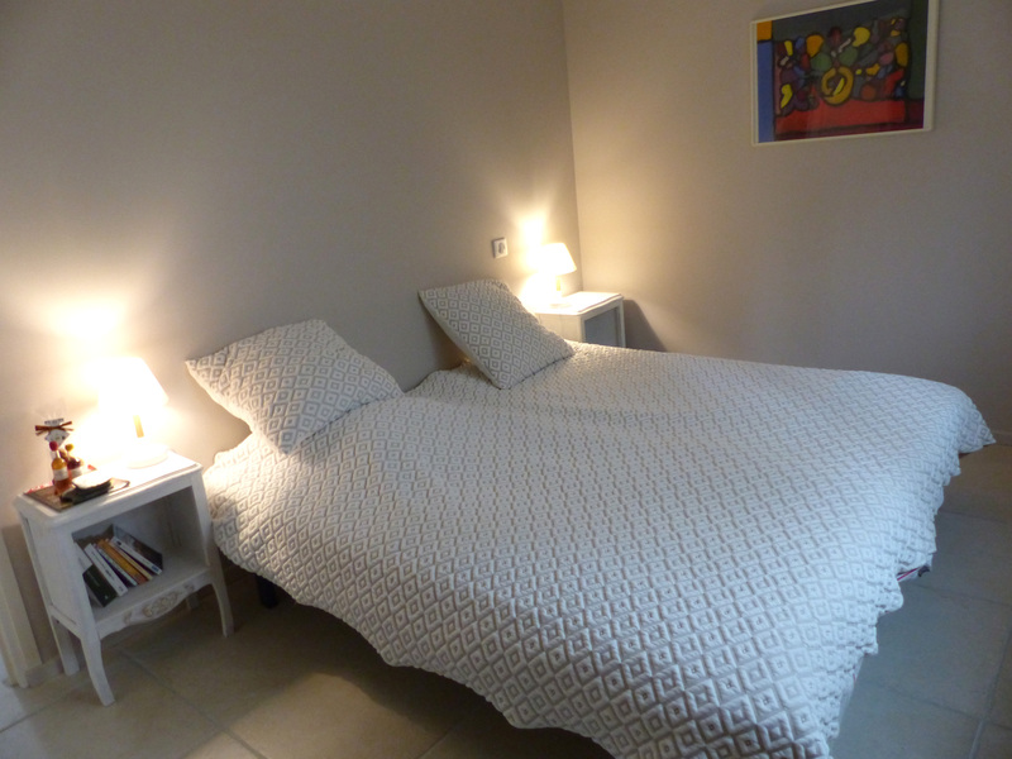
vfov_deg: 54.9
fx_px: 731
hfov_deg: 69.4
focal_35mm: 25
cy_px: 380
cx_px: 506
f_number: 2.8
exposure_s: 1/40
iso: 400
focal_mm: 4.5
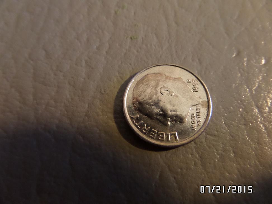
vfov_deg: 56.8
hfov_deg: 71.6
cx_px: 136
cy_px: 102
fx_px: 189
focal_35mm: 24
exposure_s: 1/10
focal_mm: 4
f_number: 3.2
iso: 400
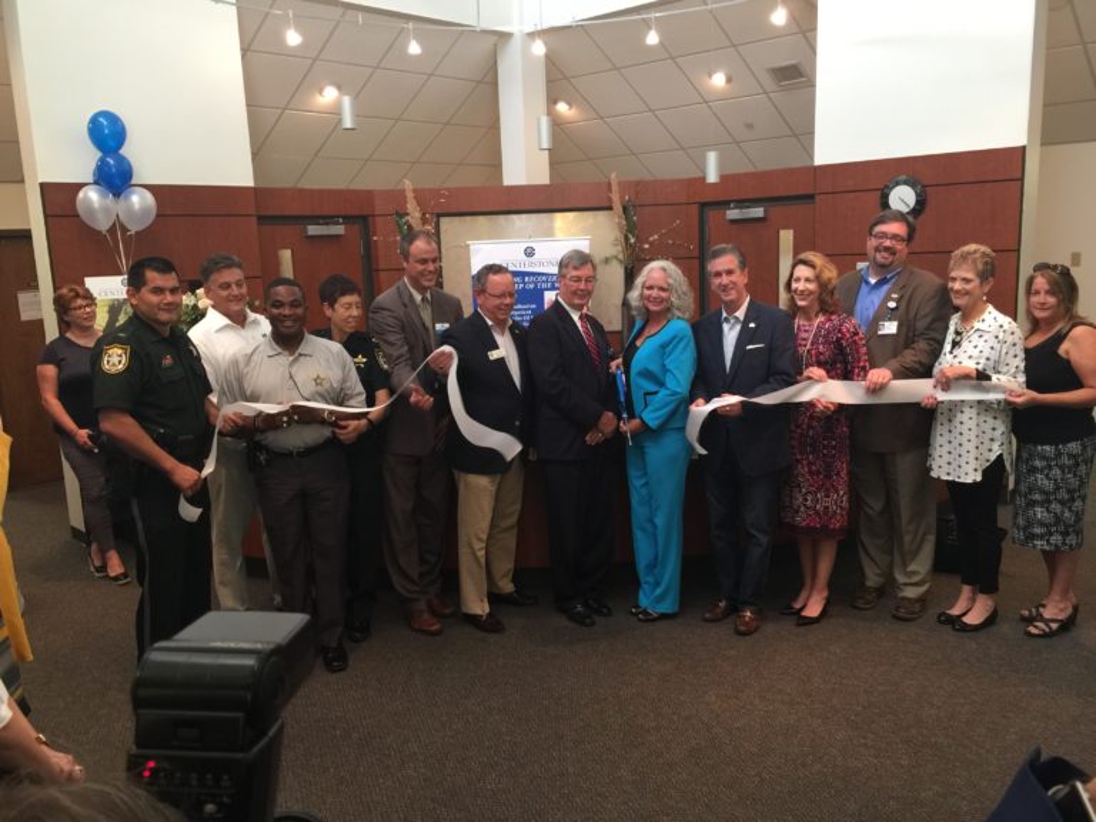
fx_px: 918
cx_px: 548
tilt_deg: -10.1
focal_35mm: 29
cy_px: 411
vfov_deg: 48.2
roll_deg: +1.6
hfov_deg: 61.7
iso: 80
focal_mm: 4.15
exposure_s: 1/15
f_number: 2.2
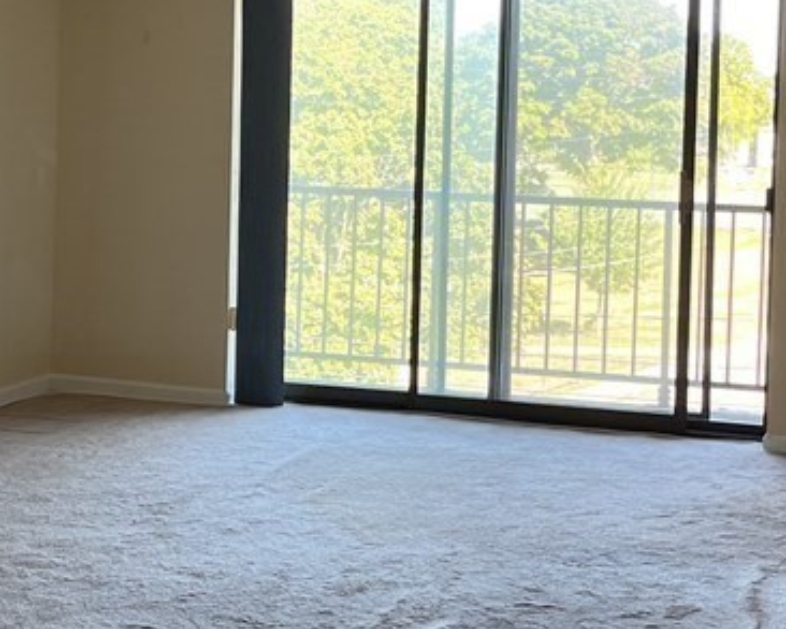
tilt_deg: -2.8
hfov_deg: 26.8
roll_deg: -1.5
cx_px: 393
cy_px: 150
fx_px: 1652
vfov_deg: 21.4
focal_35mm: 71
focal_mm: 5.1
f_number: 1.6
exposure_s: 1/120
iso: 100
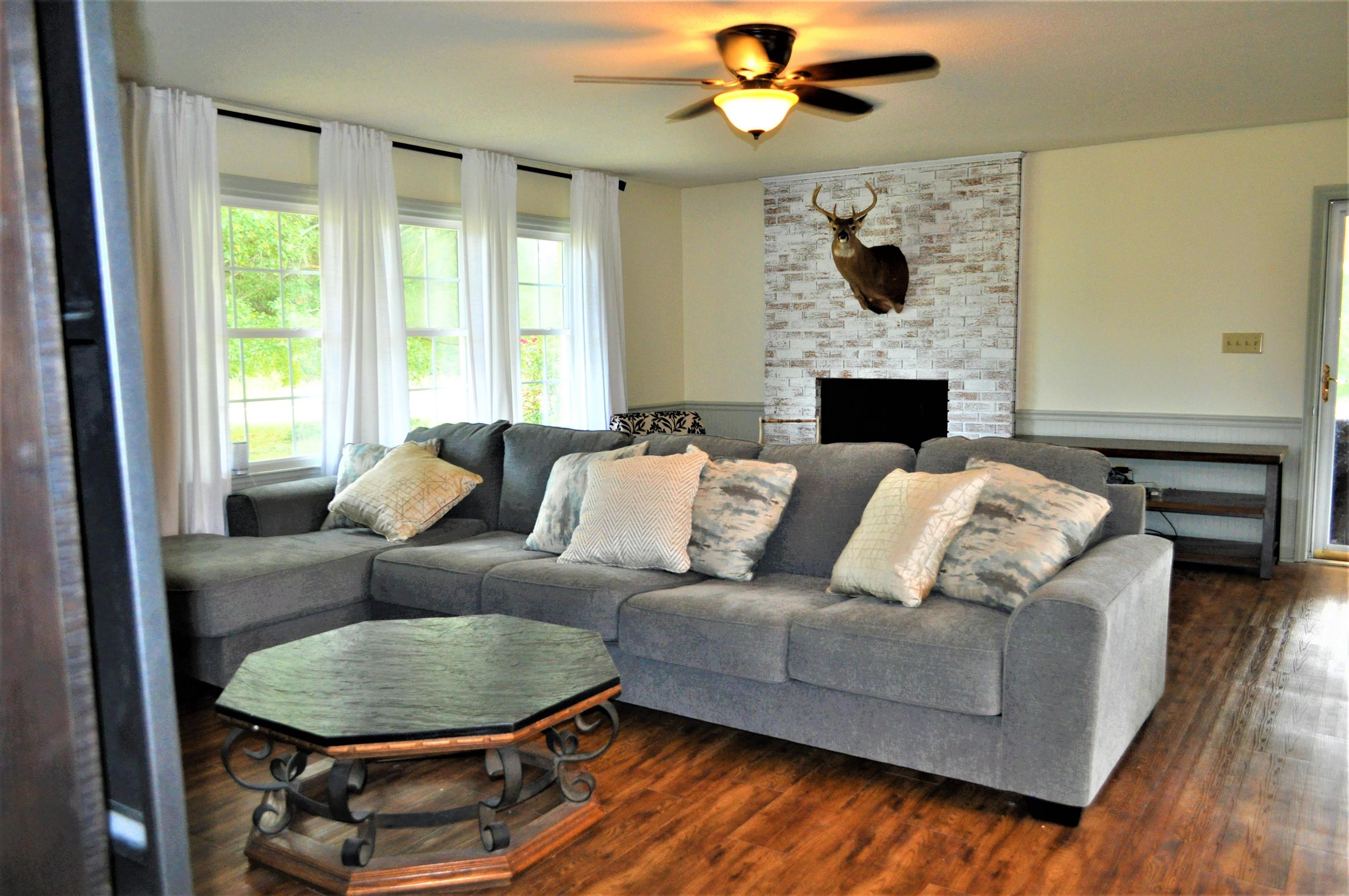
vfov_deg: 47.8
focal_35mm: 27
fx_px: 1010
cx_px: 674
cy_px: 448
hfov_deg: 67.4
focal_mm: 18
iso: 800
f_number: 3.5
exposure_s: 1/100
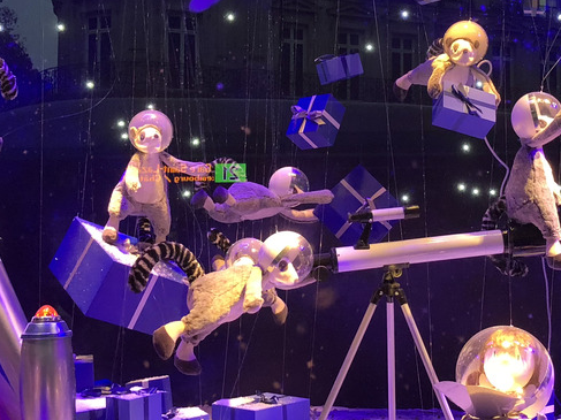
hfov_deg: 28.0
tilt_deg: +4.5
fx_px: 1118
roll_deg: +0.7
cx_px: 367
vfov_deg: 21.3
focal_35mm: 69
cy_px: 155
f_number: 1.8
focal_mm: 4
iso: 40
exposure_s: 1/27
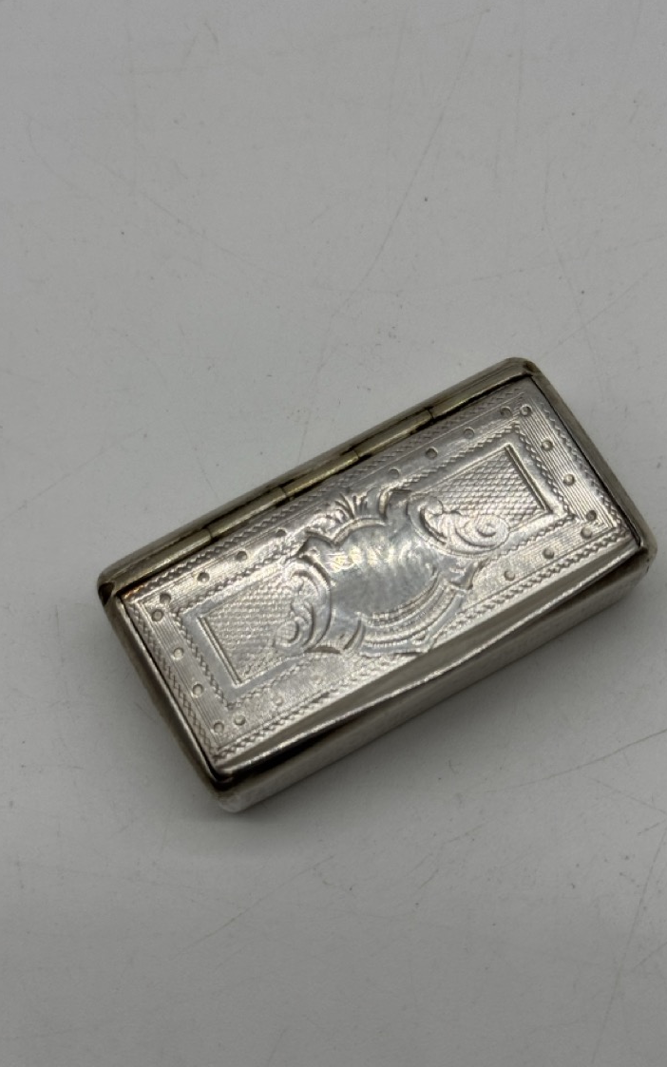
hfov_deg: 22.4
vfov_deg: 35.1
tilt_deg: -69.9
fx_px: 1687
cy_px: 550
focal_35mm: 58
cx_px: 375
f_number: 1.78
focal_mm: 6.76
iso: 64
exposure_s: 1/1133
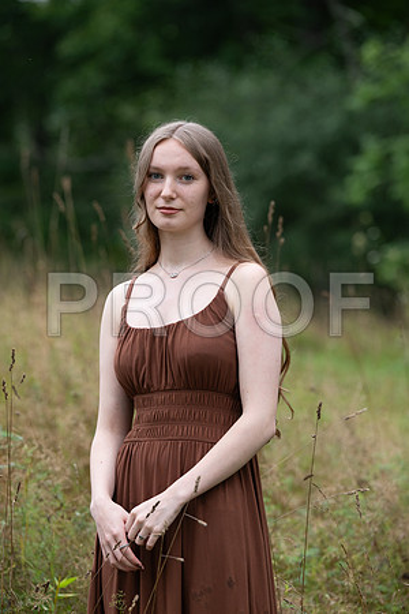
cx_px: 204
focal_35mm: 200
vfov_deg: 10.3
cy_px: 307
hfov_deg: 6.9
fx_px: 3408
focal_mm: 200
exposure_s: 1/200
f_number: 5
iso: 640
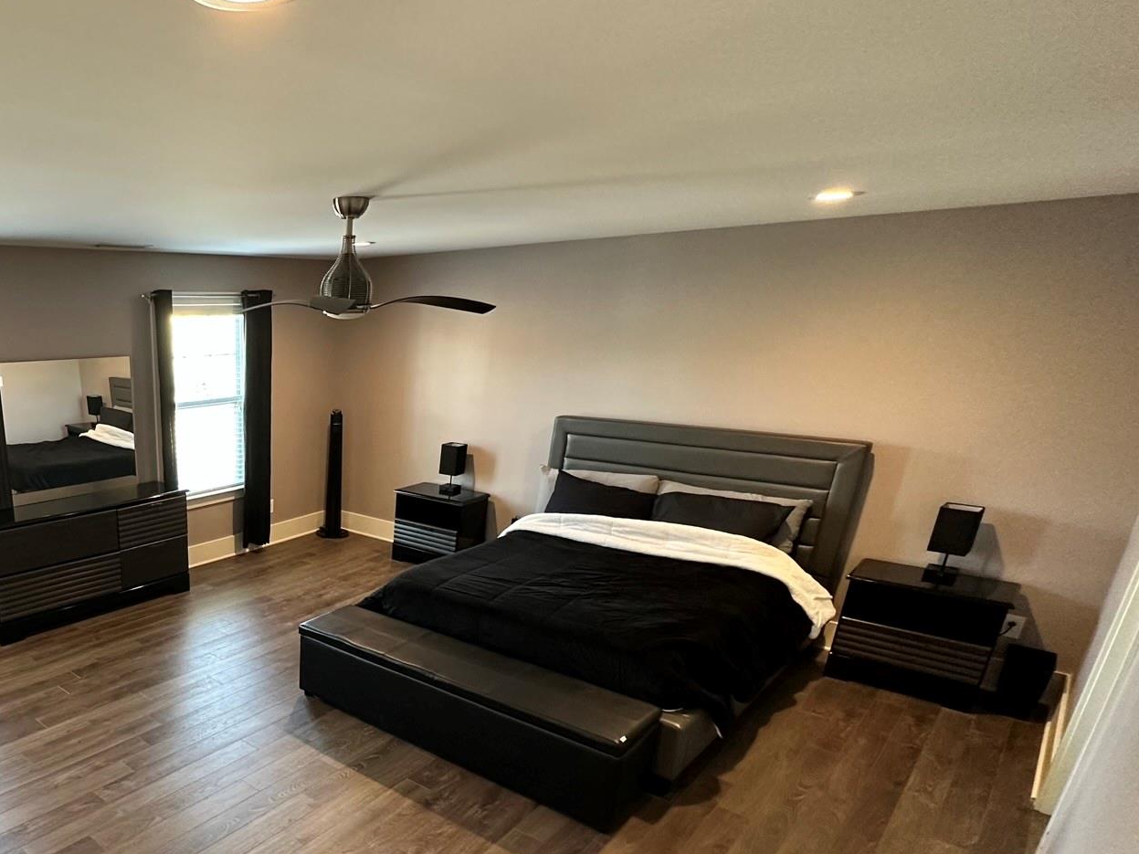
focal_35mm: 23
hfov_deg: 66.7
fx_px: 757
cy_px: 592
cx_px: 218
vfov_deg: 57.1
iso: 400
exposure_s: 1/60
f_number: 2.2
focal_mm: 2.22
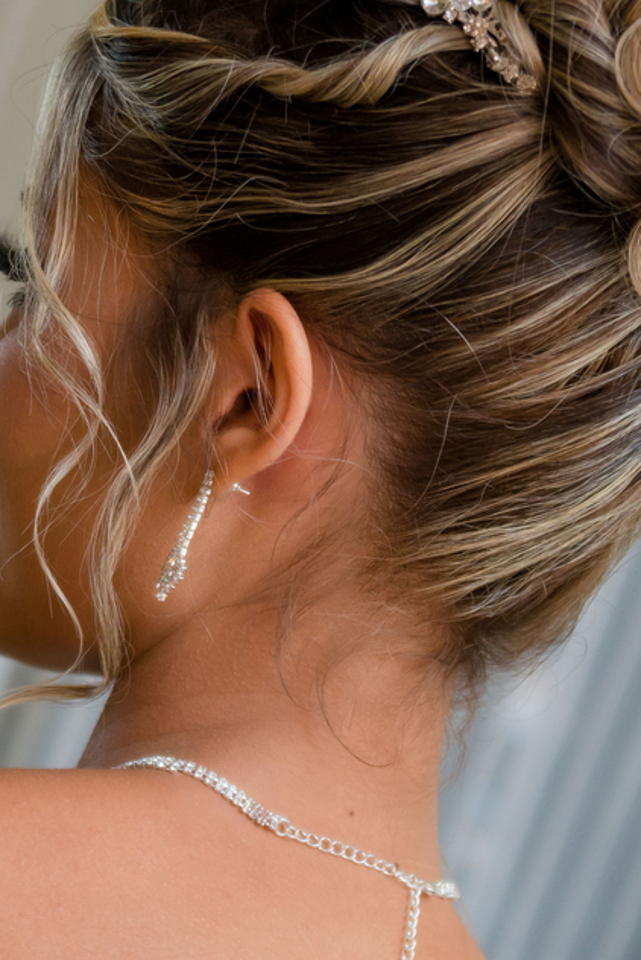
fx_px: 3415
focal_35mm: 128
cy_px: 668
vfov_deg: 16.0
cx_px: 155
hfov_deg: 10.7
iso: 800
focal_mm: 45
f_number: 3.5
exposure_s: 1/160
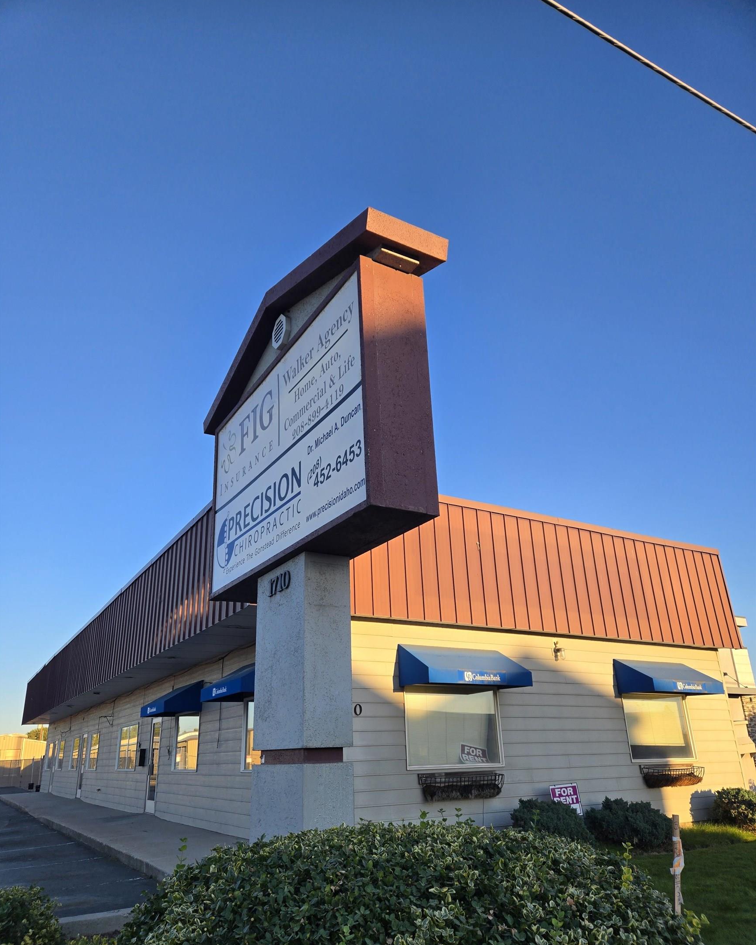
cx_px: 378
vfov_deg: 70.2
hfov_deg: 58.8
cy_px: 500
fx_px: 671
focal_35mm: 24
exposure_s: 1/550
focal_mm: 5.4
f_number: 1.8
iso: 25
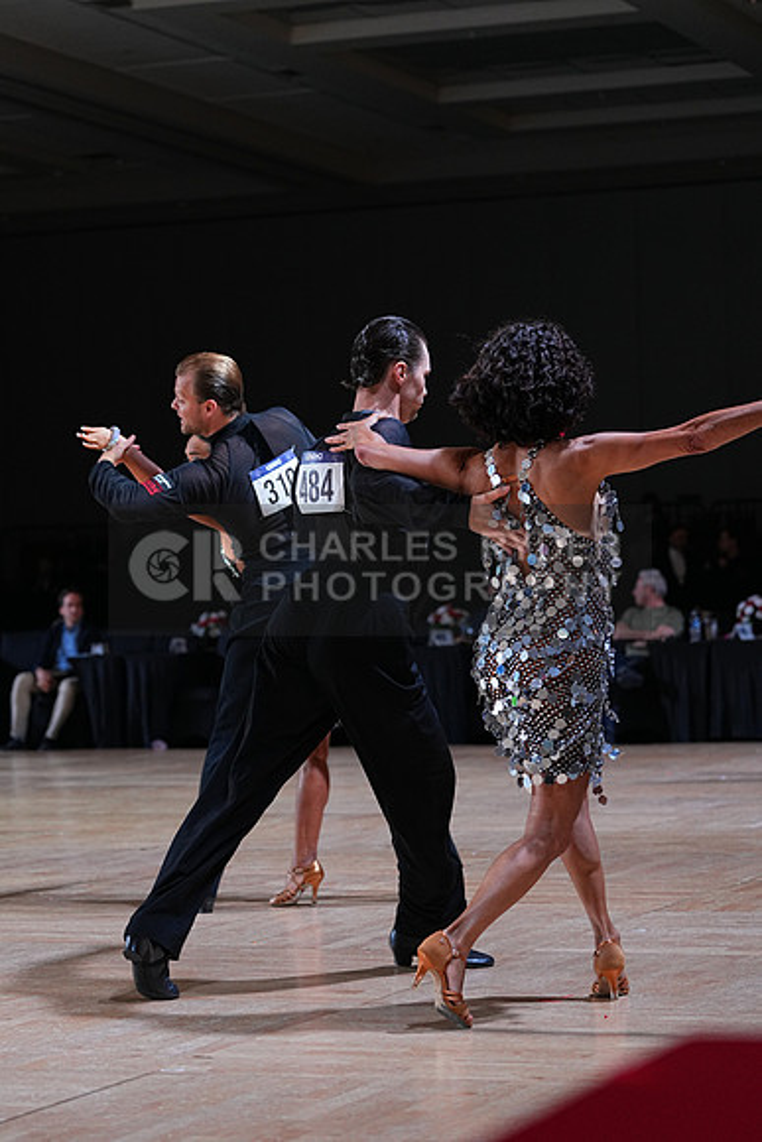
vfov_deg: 21.7
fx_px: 2982
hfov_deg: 14.6
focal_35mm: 94
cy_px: 571
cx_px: 381
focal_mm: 94
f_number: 4
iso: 1250
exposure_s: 1/500
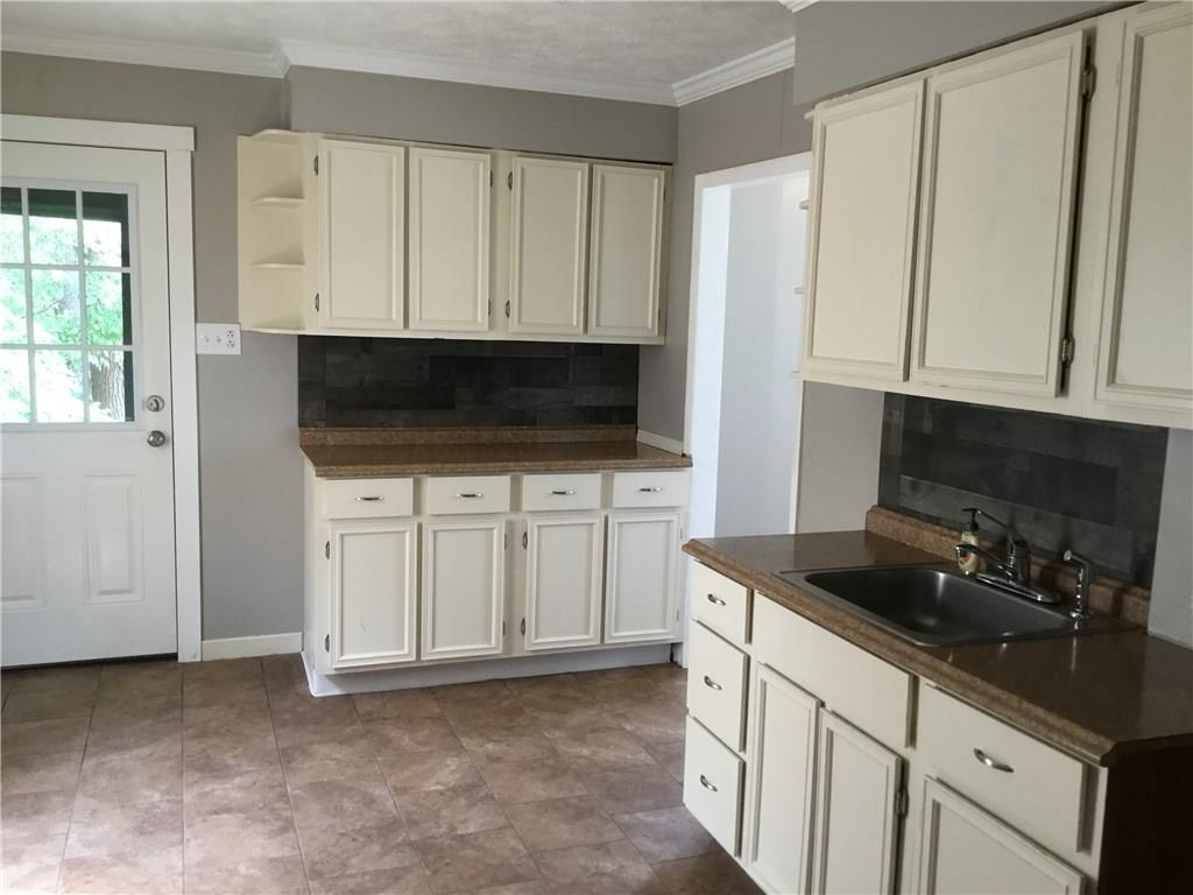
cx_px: 596
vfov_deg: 45.4
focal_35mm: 31
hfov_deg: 58.4
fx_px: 1068
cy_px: 448
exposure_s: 1/30
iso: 100
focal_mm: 3.3
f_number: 2.4
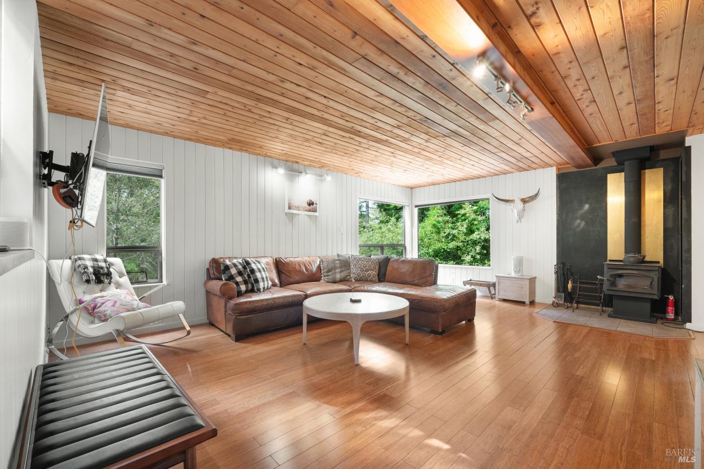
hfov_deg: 100.4
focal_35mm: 15
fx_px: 293
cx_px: 352
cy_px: 234
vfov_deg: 77.3
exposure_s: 1.6
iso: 250
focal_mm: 10
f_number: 8
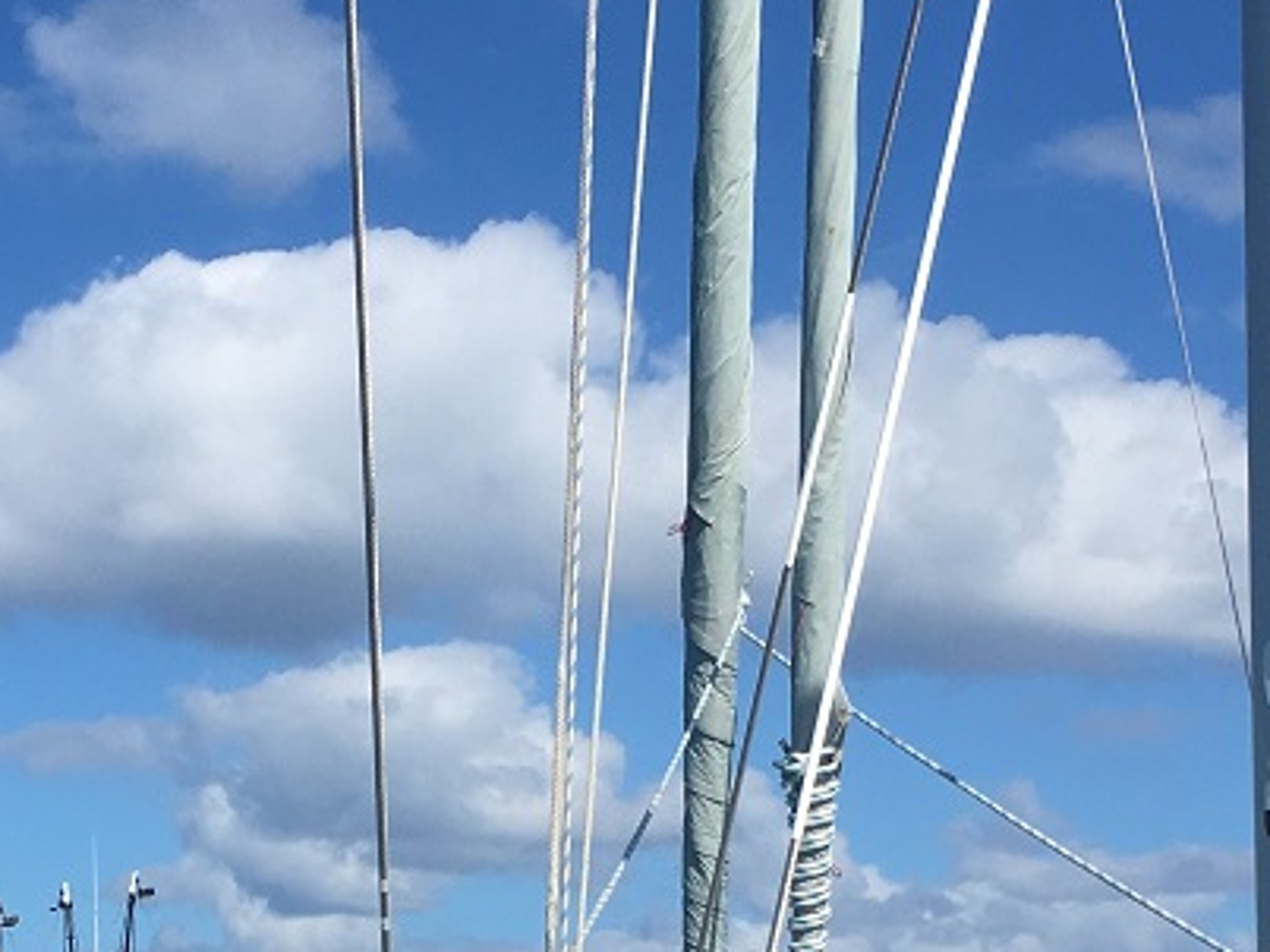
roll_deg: -0.8
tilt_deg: +1.1
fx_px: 2971
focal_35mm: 81
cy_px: 1132
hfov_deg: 24.1
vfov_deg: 17.4
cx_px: 471
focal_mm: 4.15
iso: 25
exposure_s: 1/2849
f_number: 2.2
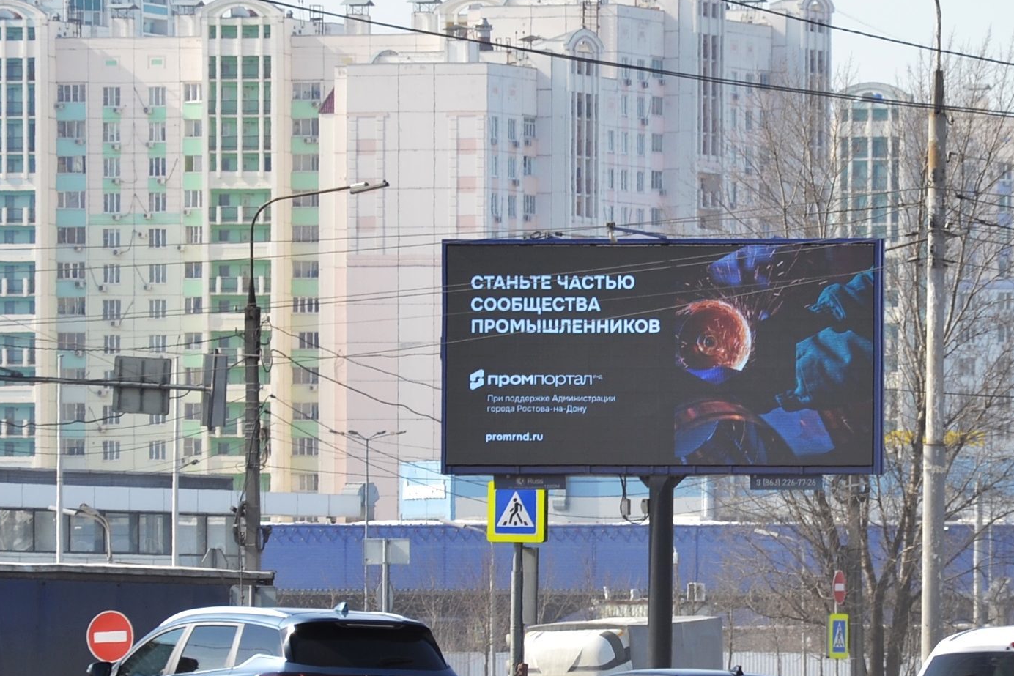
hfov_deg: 5.2
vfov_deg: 3.5
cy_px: 495
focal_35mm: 393
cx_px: 660
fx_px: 11077
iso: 100
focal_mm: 105
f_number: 5.6
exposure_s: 1/250
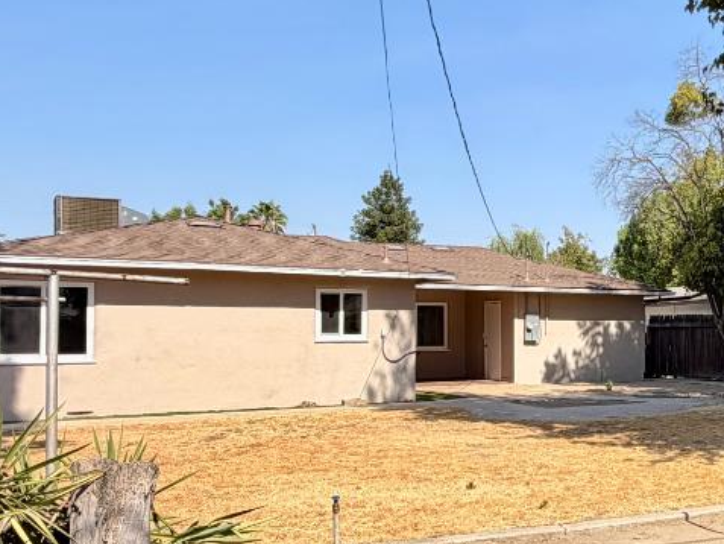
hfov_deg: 38.8
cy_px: 312
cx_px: 698
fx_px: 920
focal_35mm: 44
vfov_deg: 32.8
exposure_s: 1/770
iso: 25
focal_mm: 2.22
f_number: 2.2
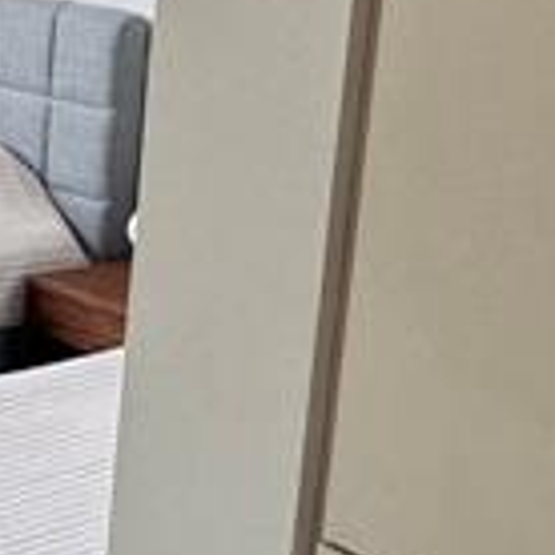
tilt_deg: -10.5
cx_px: -141
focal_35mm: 92
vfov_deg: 18.7
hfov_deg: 17.8
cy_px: 133
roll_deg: -2.4
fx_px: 1669
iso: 200
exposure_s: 1/99
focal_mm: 2.22
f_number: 2.2
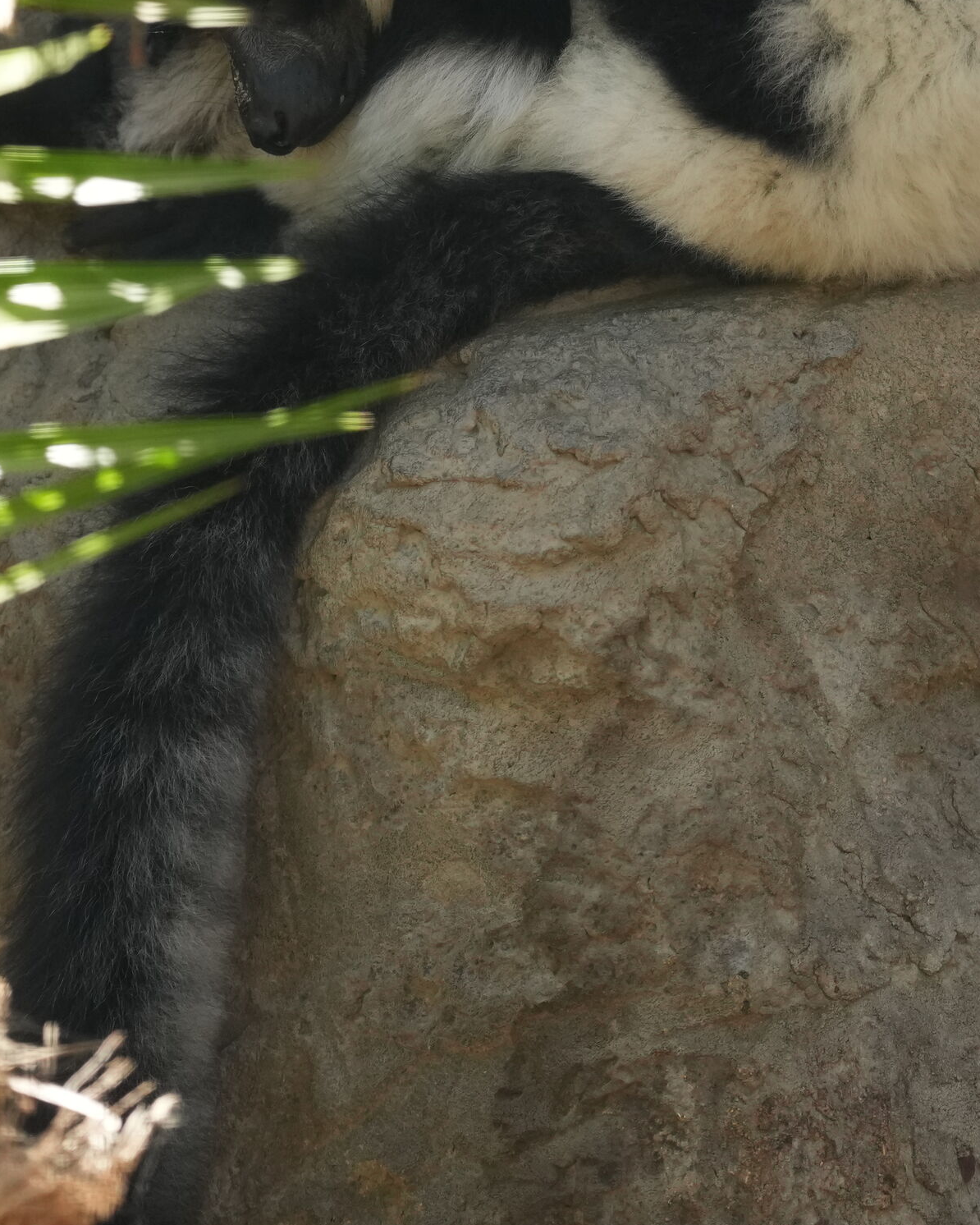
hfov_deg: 1.4
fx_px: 39401
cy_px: 226
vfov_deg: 1.8
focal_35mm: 1087
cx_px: 444
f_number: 4.5
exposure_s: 1/500
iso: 1000
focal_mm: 400
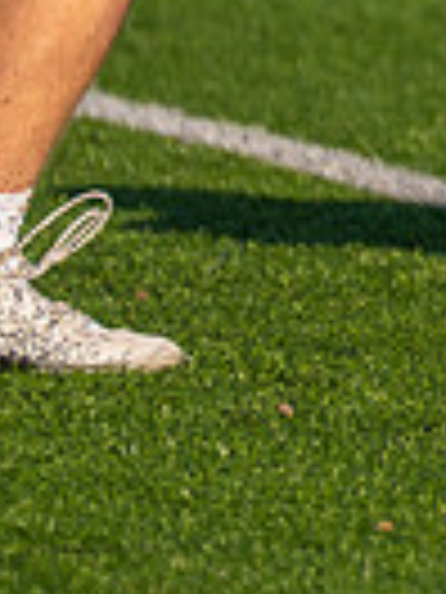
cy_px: -521
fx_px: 22985
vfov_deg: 1.5
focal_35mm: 1338
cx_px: 1259
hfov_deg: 1.1
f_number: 2.8
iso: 125
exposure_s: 1/3200
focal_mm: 200
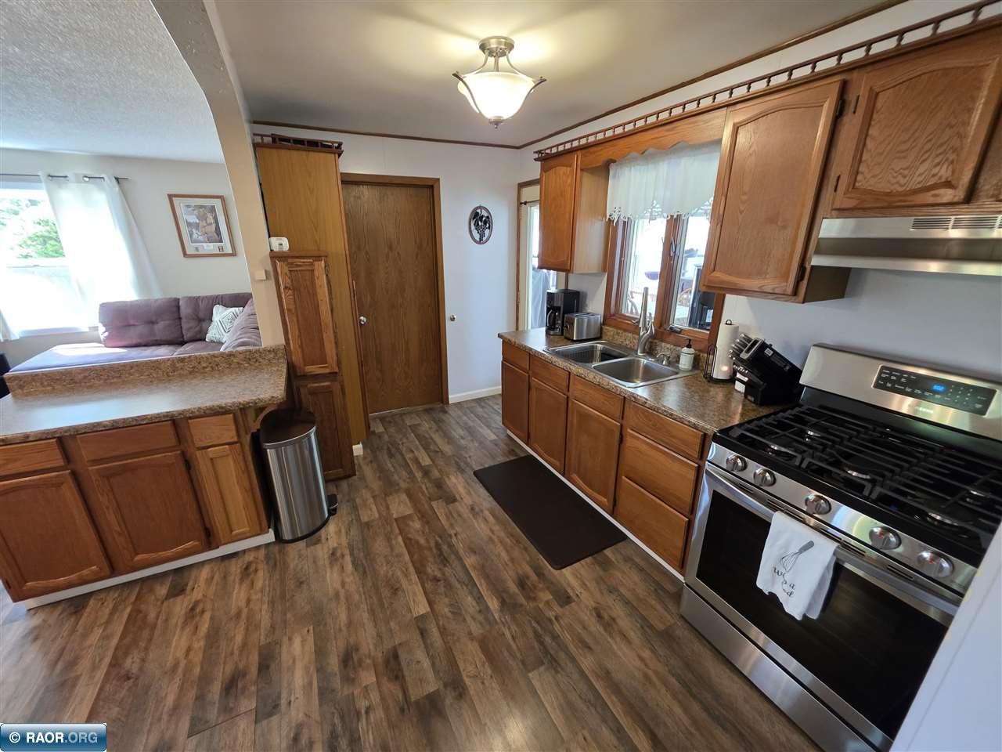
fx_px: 376
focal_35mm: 13
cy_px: 376
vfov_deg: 89.9
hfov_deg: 106.2
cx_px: 501
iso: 400
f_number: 1.9
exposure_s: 1/60
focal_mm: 2.2
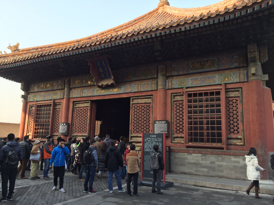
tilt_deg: +10.3
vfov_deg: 48.2
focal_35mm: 29
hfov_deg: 61.7
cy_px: 102
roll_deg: -1.2
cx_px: 137
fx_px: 230
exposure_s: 1/207
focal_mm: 4.15
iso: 32
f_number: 2.2
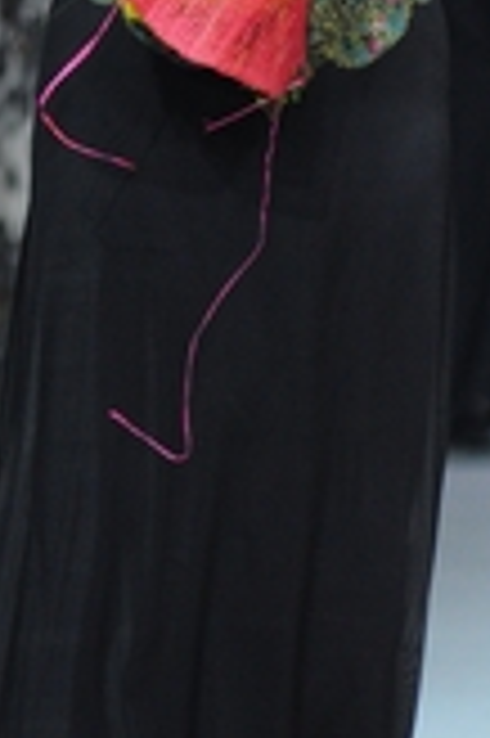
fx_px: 19476
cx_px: 299
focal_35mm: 952
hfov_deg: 1.4
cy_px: 112
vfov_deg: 2.2
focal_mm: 200
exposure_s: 1/1250
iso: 800
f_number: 4
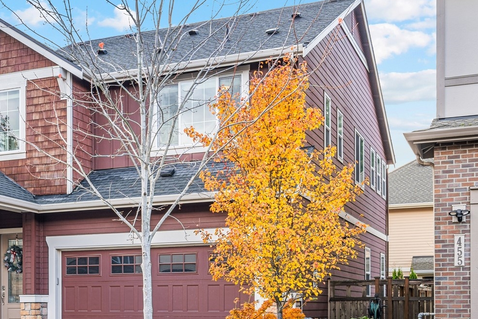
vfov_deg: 23.8
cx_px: 124
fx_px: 757
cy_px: 151
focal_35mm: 57
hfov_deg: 34.4
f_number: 11
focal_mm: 33
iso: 100
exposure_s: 1/30
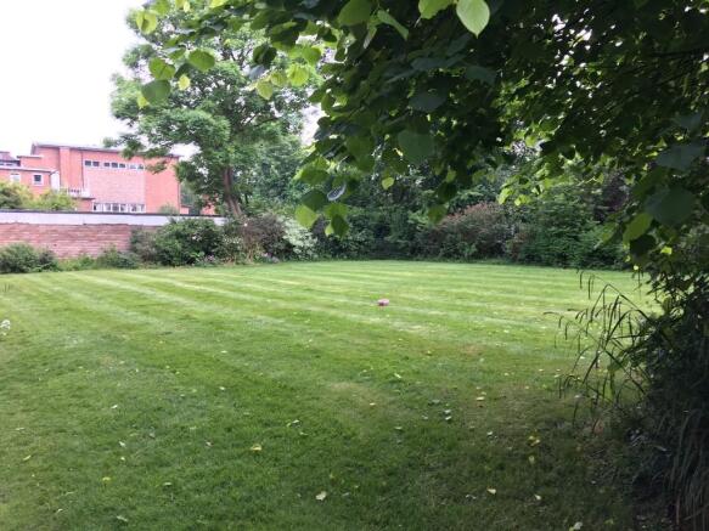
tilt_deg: -1.1
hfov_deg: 61.7
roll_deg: +0.0
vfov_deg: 48.2
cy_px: 266
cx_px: 354
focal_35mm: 29
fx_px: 594
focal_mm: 4.15
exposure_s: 1/134
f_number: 2.2
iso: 25
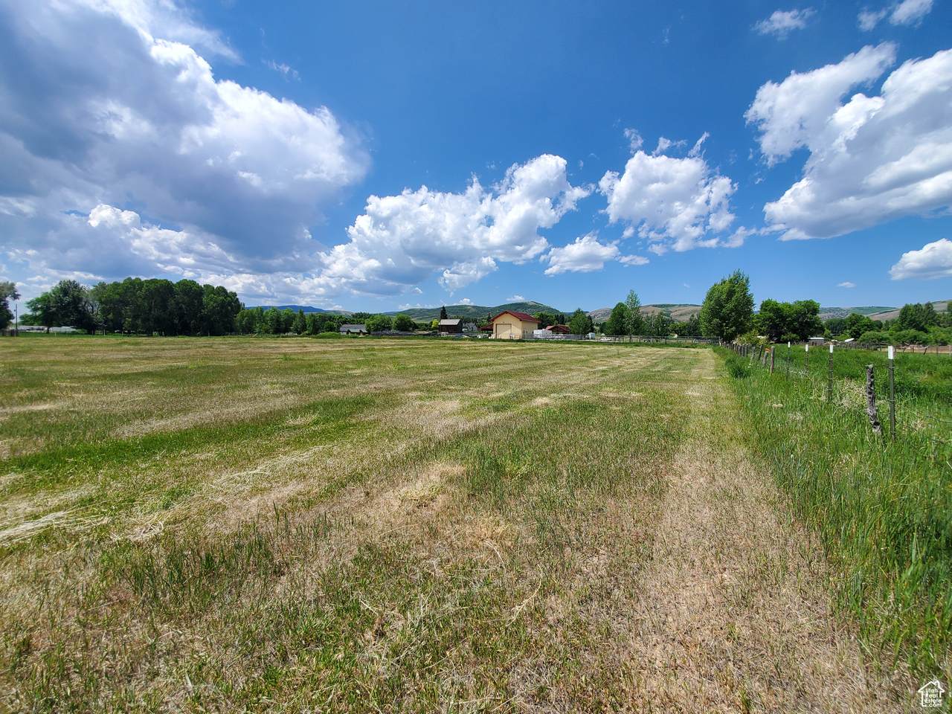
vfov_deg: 89.9
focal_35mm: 13
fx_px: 358
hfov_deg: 106.2
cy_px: 357
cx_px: 476
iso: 50
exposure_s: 1/1318
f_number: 2.2
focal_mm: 1.8
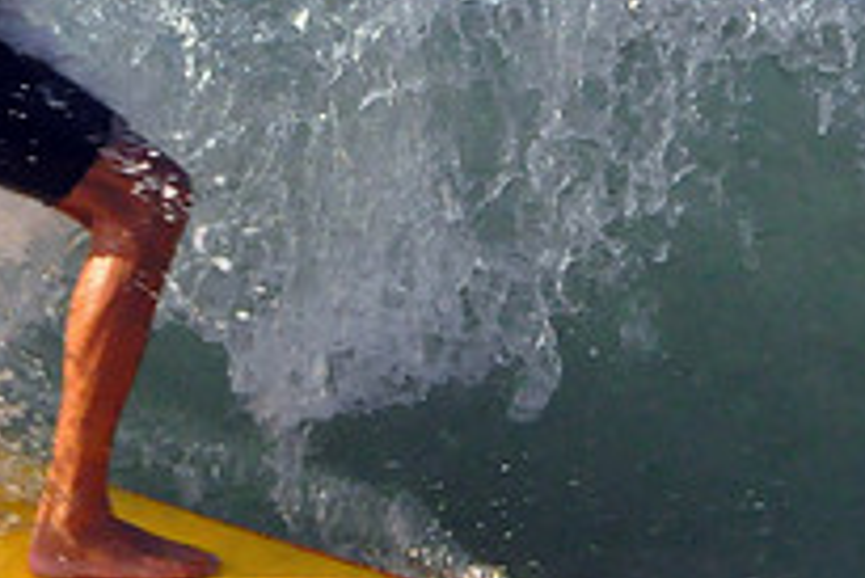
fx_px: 45828
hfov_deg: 1.1
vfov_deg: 0.7
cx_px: 232
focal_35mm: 1906
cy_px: 177
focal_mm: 450
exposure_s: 1/500
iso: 1250
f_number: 20
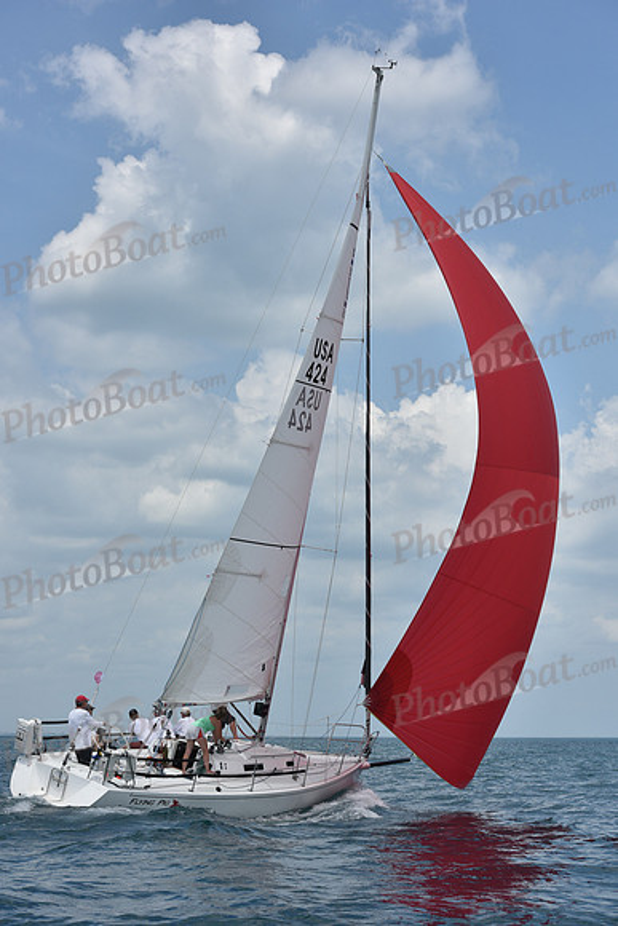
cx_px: 309
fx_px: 1801
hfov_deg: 19.5
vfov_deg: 28.8
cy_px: 463
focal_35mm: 70
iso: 250
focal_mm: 70
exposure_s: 1/1250
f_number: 8
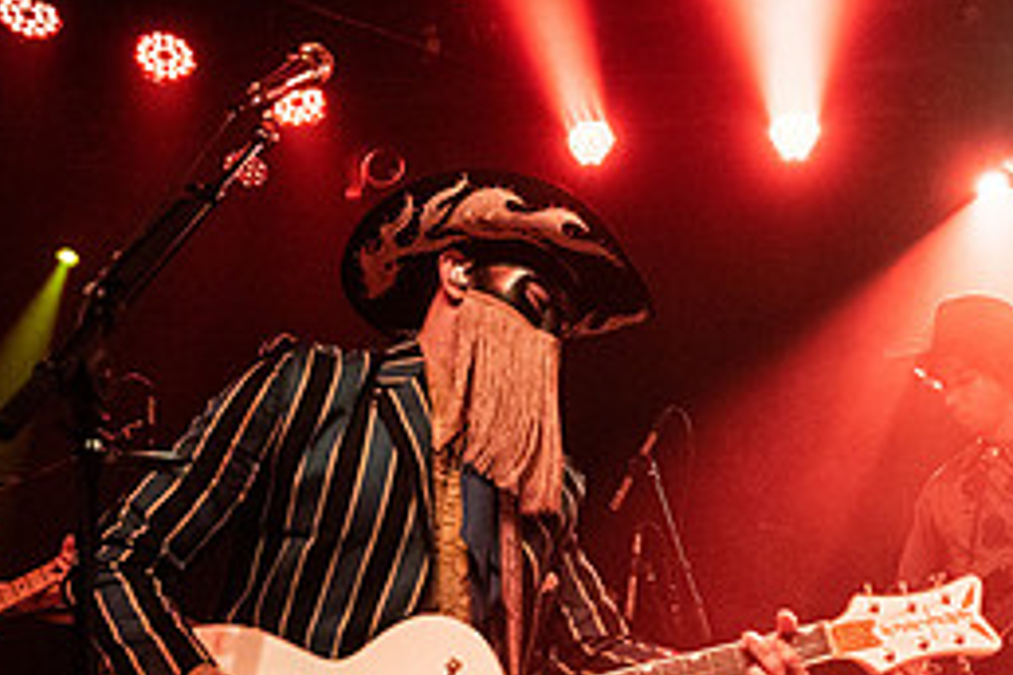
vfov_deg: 24.1
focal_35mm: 54
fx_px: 1519
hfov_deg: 36.6
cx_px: 640
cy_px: 649
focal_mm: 24
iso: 3200
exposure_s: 1/250
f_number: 3.2
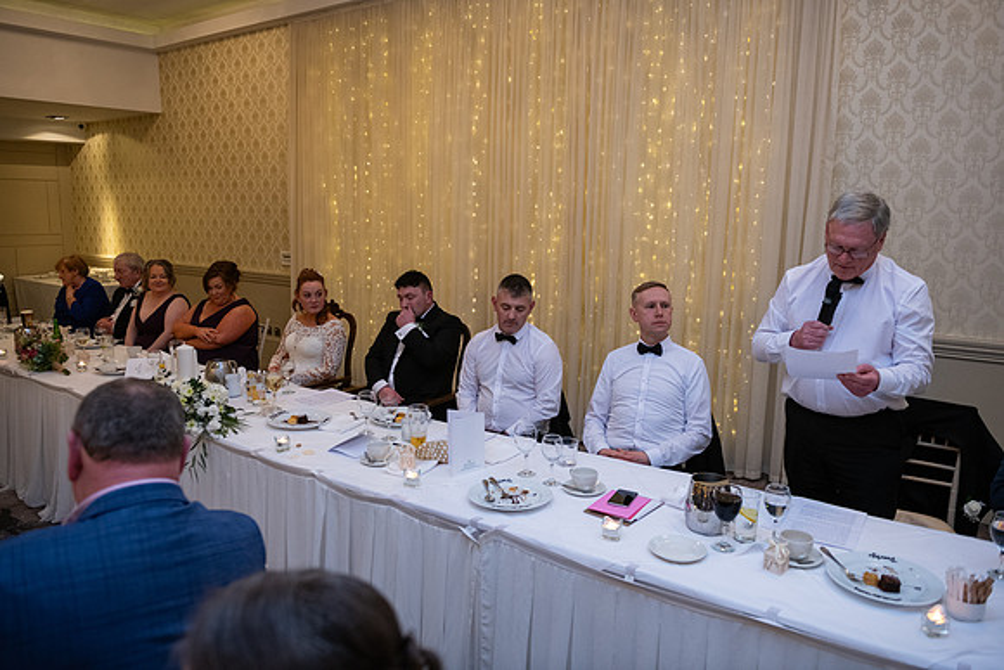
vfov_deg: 48.0
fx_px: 753
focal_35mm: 27
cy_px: 335
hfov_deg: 67.4
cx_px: 502
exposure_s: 1/160
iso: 1000
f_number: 3.5
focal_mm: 27
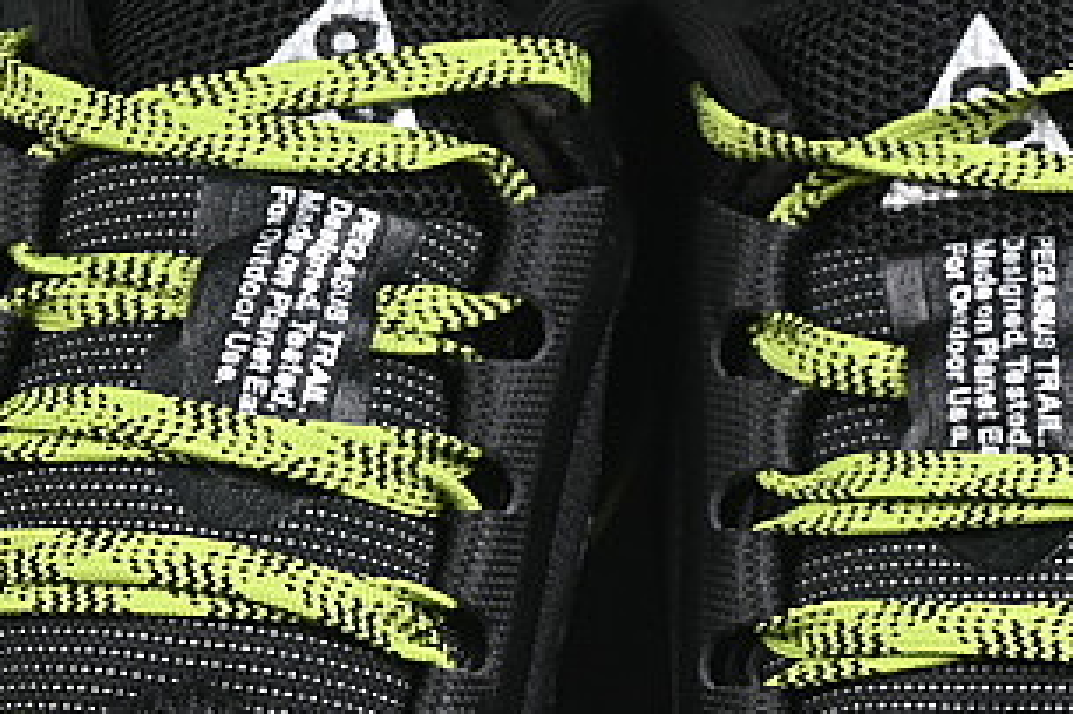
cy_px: 784
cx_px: 605
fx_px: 7924
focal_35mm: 266
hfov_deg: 7.7
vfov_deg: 5.1
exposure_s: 1/60
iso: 160
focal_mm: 50
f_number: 6.3
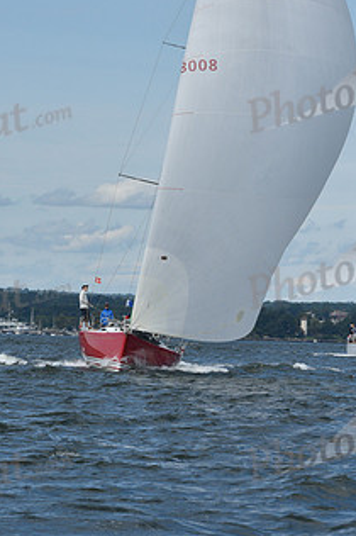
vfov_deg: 8.6
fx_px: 3553
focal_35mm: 239
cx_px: 160
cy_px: 202
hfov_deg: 5.7
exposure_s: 1/1000
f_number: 10
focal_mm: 130
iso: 320
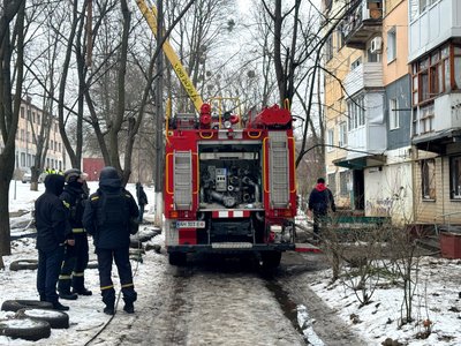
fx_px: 639
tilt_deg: +1.5
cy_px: 173
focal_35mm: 48
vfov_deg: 30.3
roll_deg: +0.9
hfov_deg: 39.7
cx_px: 230
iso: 64
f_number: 1.78
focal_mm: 6.76
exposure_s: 1/939
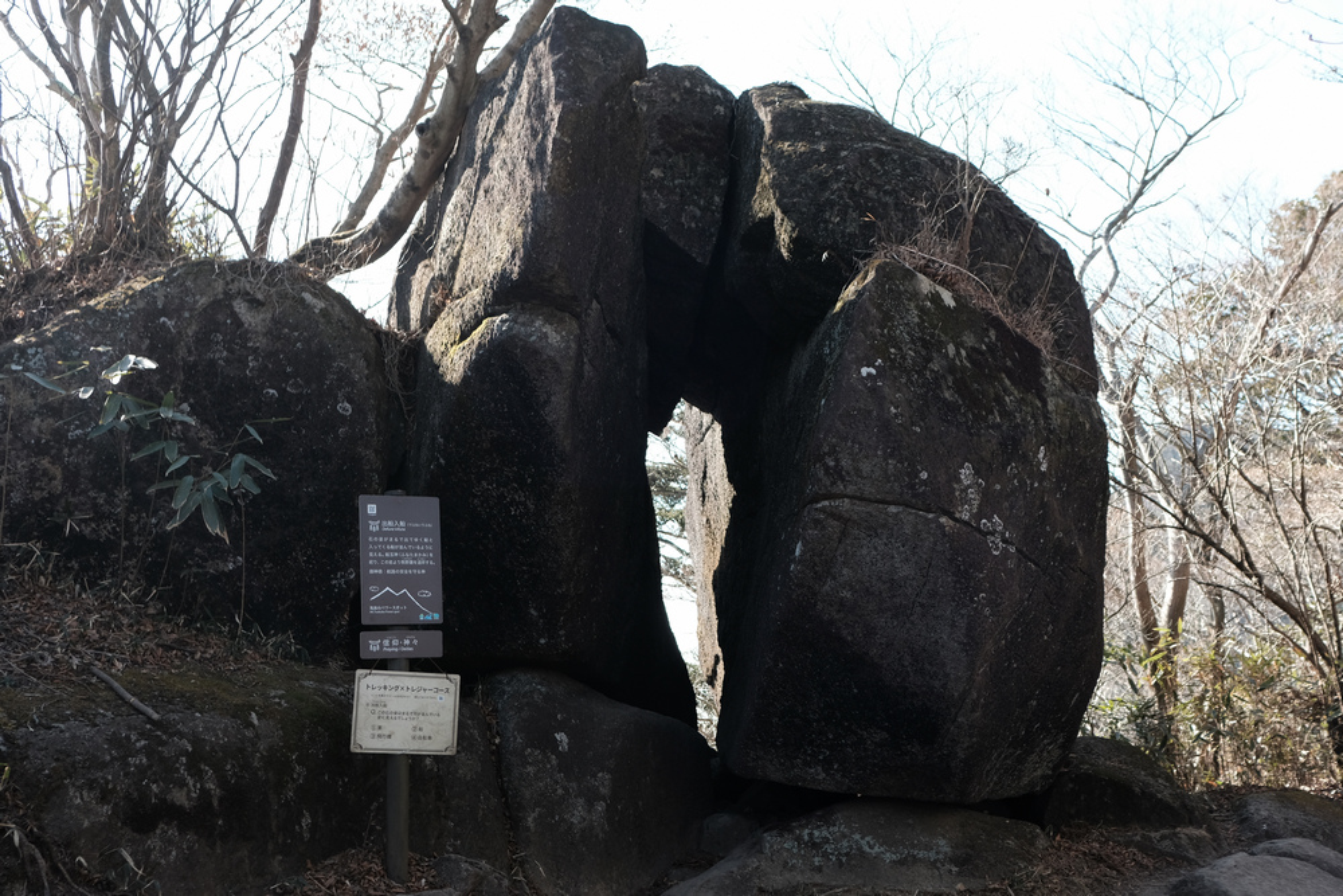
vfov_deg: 37.9
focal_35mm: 35
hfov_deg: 54.4
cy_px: 448
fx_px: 1306
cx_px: 672
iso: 200
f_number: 3.6
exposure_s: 1/240
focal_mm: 23
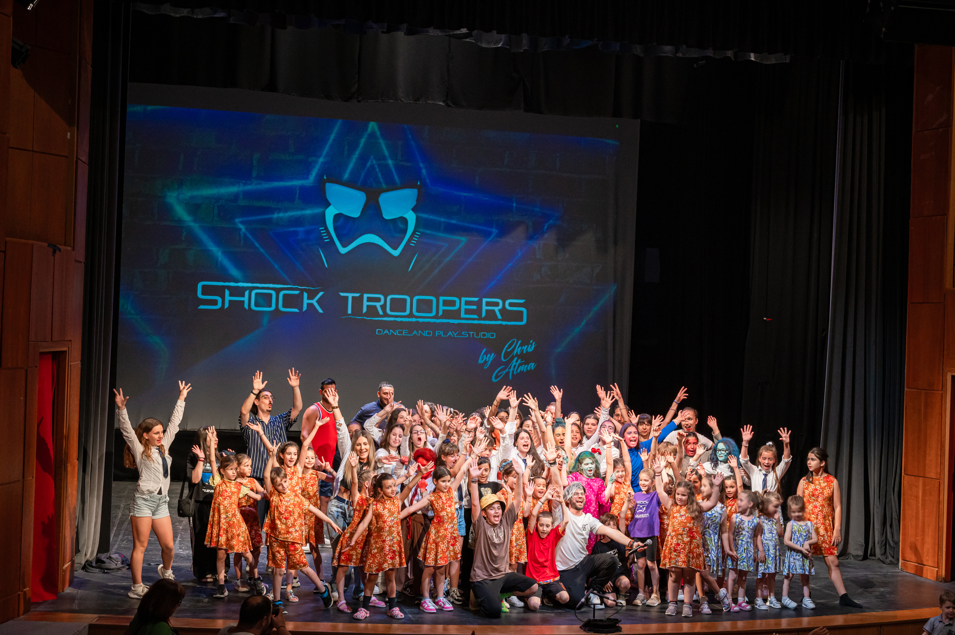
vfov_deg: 27.0
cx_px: 478
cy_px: 318
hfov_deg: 39.6
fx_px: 1325
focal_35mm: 50
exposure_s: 1/200
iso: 2500
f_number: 5
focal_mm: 50
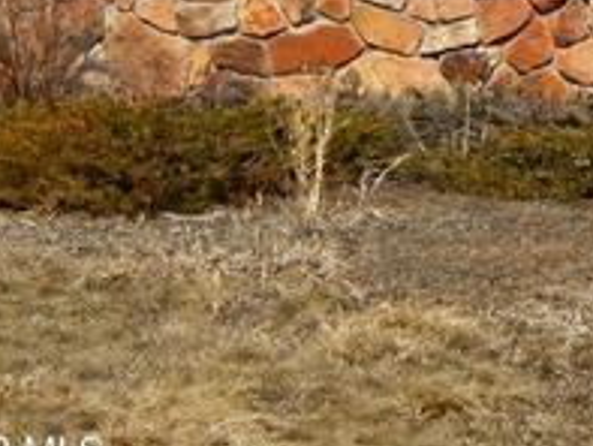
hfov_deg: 7.9
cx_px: 855
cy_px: -205
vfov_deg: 6.0
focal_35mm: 247
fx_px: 4234
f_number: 8.4
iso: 125
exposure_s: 1/400
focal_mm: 13.5
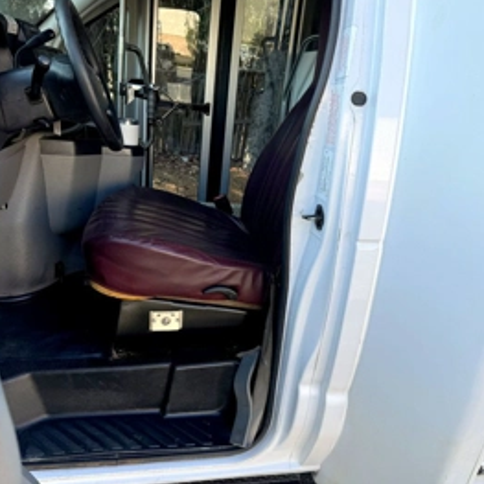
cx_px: 259
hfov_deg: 55.6
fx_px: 459
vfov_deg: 55.6
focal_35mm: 29
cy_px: 239
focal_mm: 6.76
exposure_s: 1/802
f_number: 1.78
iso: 80
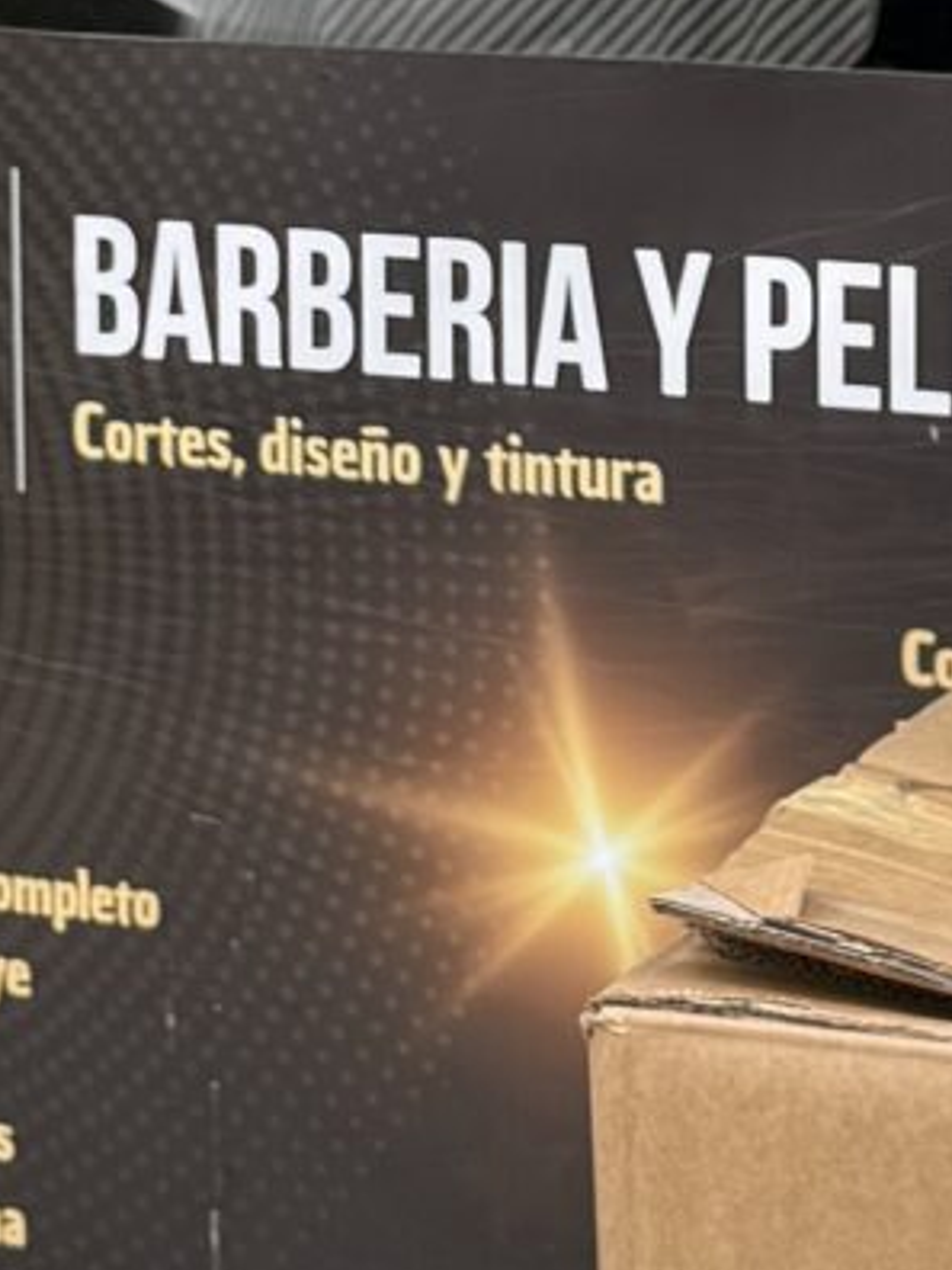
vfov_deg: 12.5
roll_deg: +1.1
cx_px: 555
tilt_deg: -6.8
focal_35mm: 155
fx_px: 5684
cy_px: -90
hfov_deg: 9.6
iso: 80
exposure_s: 1/356
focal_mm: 6.76
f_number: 1.78
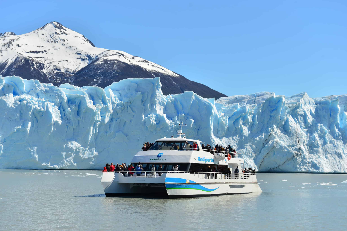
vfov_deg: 19.4
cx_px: 174
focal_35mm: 70
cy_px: 116
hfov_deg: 28.9
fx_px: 674
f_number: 6.3
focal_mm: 70
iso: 100
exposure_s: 1/800
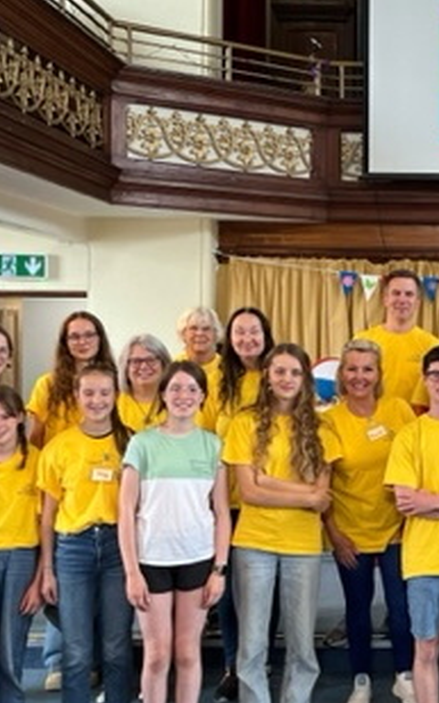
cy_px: 344
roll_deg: -0.1
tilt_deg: -0.2
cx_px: 503
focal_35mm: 57
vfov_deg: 35.7
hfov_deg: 21.4
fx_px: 1092
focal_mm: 5.1
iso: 125
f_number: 1.6
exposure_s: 1/100
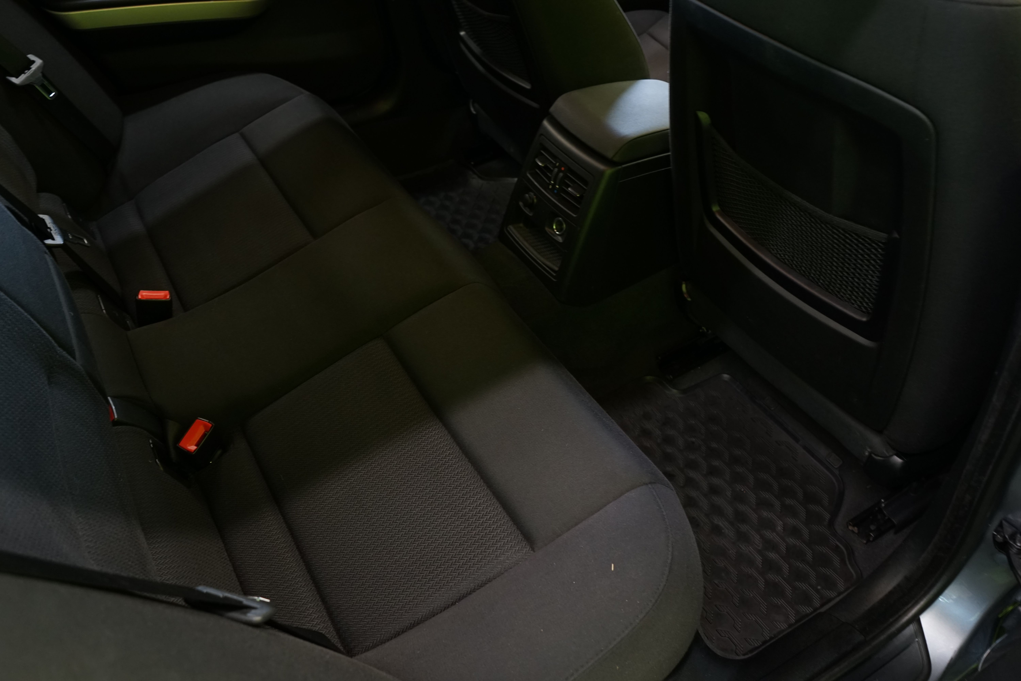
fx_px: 822
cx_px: 510
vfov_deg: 45.0
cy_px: 340
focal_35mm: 29
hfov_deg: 63.7
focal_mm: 29
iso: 1250
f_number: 5
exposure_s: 1/15
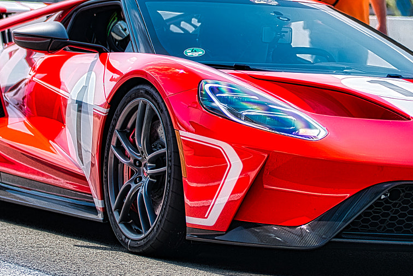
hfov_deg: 11.3
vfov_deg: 7.5
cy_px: 66
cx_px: 293
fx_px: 2089
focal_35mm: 182
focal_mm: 86
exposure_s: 1/640
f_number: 2.8
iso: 100
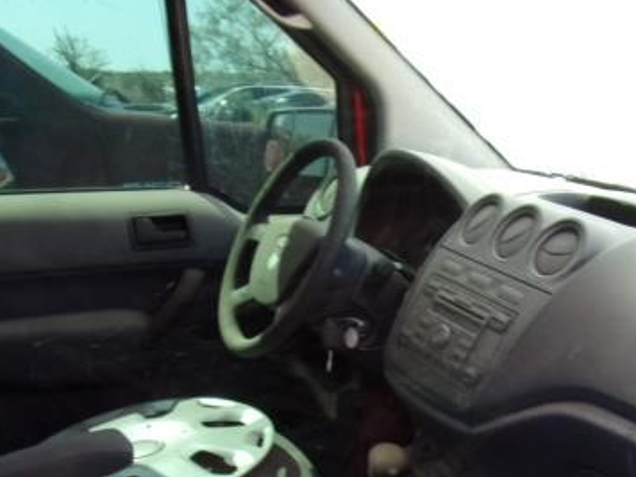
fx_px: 992
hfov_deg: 34.7
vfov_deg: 26.3
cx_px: 481
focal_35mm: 54
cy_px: 414
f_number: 3.3
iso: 80
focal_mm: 4.3
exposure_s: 1/70
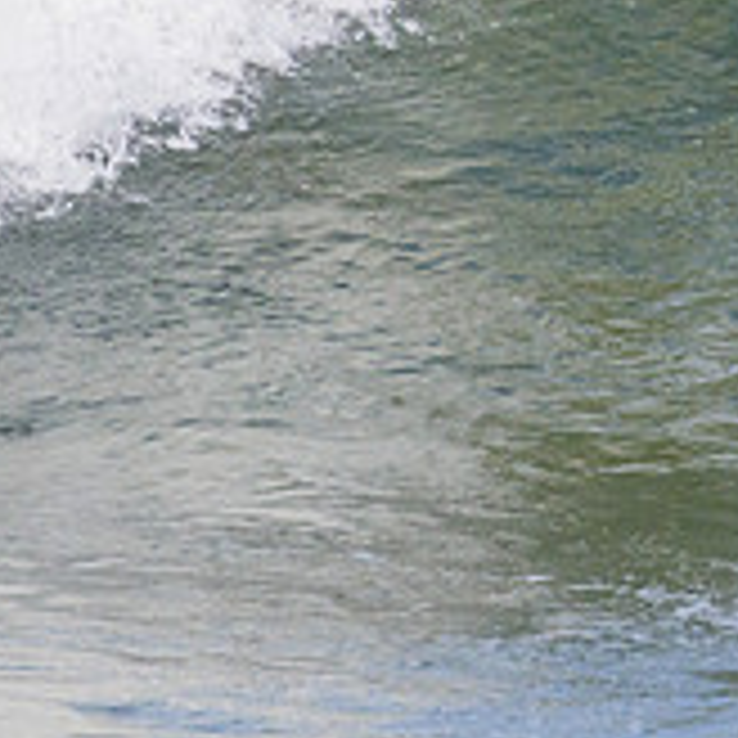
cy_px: -115
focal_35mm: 2407
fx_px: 58058
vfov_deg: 0.7
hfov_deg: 0.7
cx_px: 1206
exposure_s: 1/2000
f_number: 11
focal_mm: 800
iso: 1400
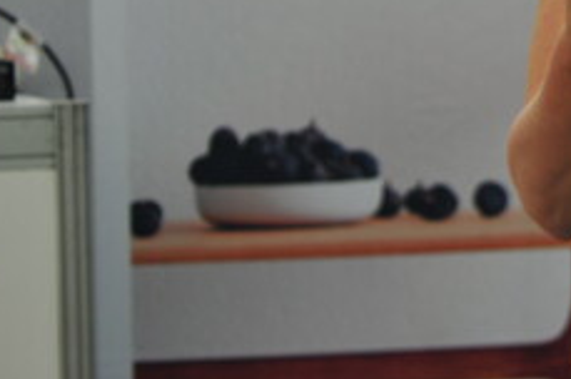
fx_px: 6035
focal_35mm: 381
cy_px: -190
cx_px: 782
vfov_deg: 3.6
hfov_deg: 5.4
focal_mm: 116
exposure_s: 1/125
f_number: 5.6
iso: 400
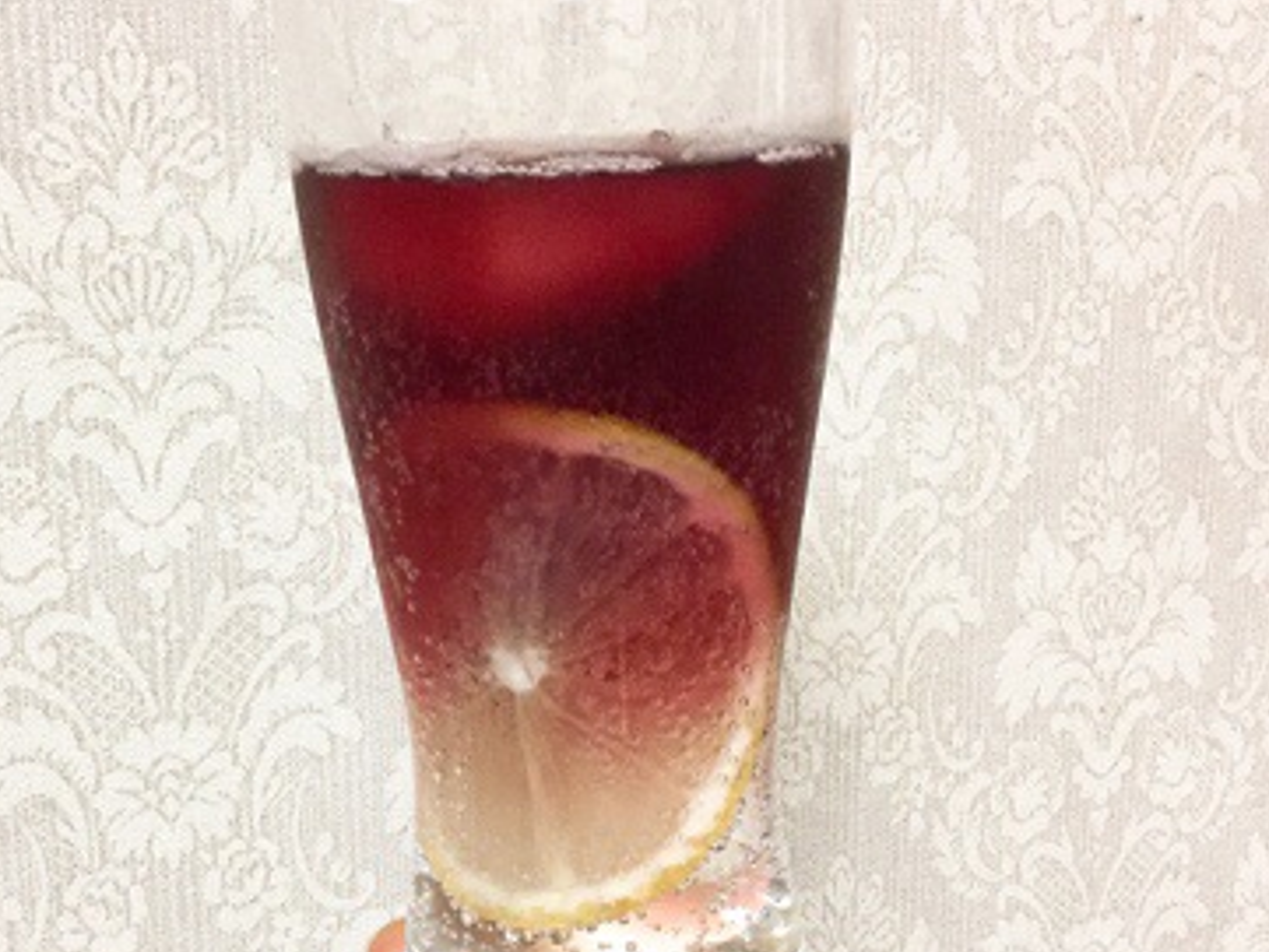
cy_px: 604
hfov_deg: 34.8
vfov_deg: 26.5
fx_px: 2017
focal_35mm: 55
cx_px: 489
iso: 125
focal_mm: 3.3
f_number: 2.4
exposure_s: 1/30
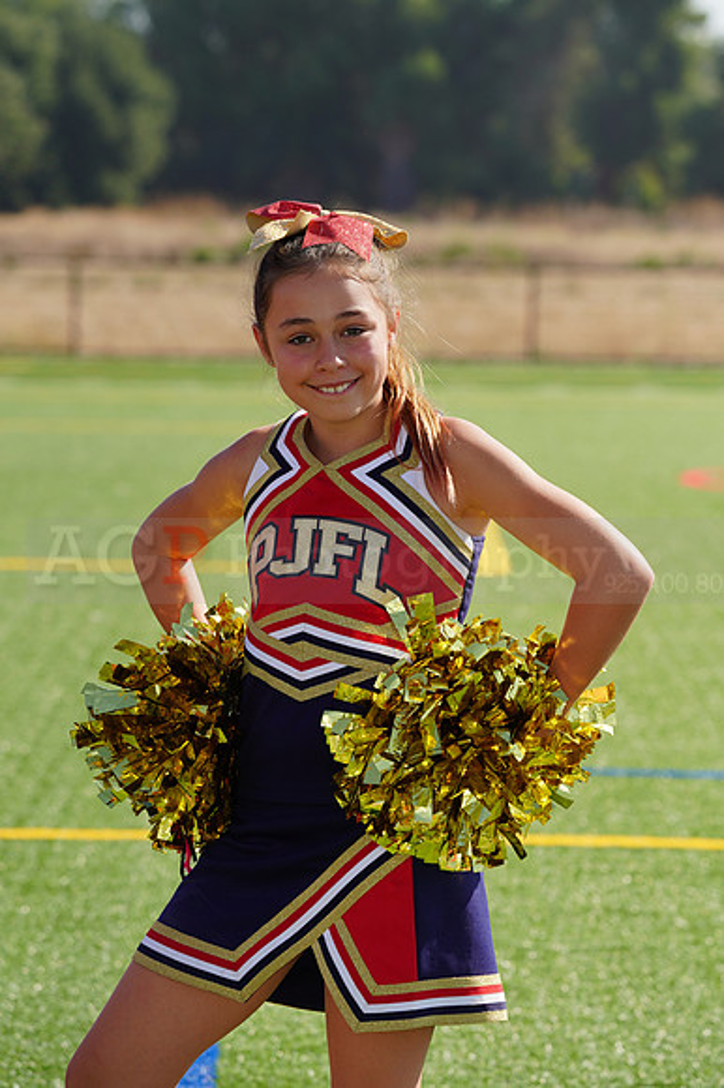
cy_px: 544
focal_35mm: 200
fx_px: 6040
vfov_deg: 10.3
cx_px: 362
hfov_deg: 6.9
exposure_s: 1/250
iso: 100
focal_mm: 200
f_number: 9
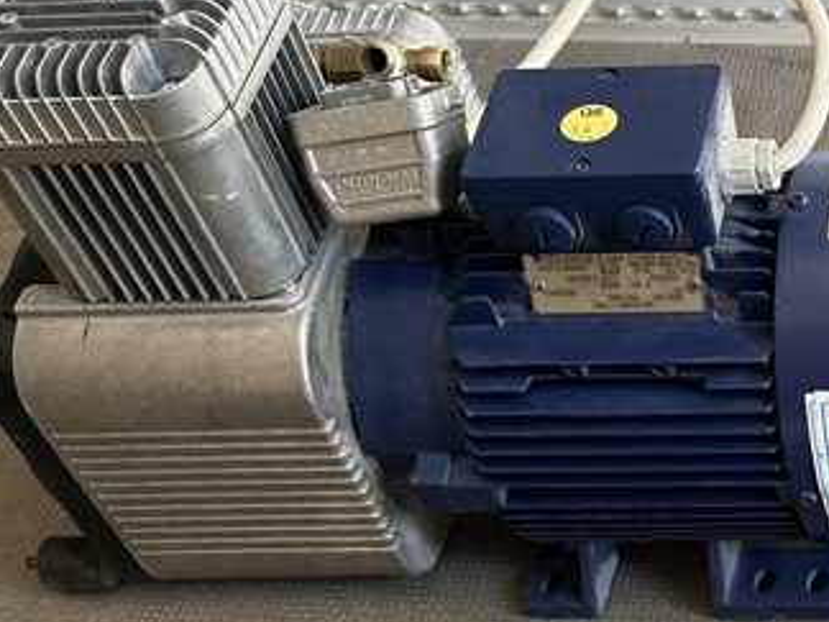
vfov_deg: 19.6
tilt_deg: -49.4
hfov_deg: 23.7
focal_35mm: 74
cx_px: 1031
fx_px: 1772
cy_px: 517
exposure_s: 1/100
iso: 125
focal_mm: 6.86
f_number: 1.78
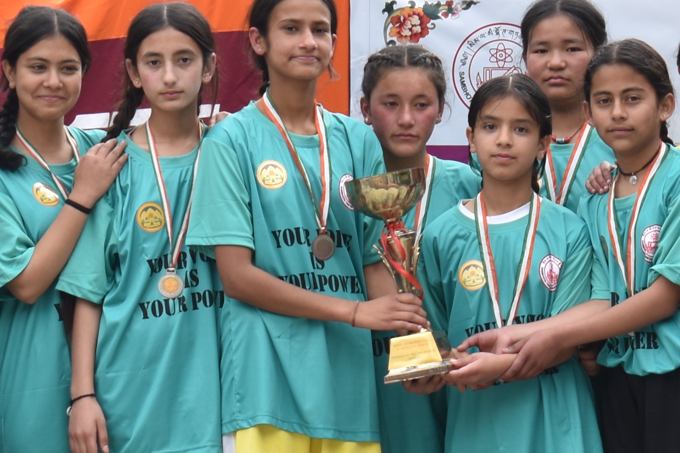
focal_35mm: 323
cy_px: 278
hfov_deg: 6.4
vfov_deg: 4.3
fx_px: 6100
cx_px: 480
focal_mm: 55
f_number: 5.6
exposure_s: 1/160
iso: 140
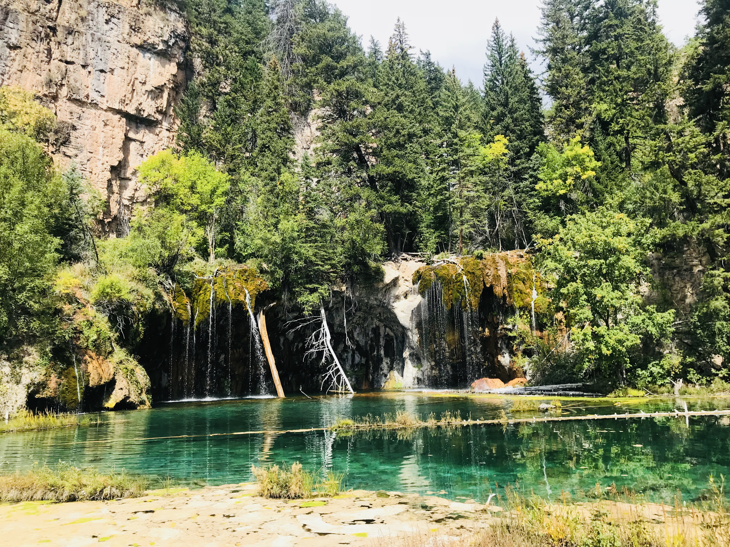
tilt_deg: +10.0
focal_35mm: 28
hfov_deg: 63.4
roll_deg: +2.2
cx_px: 365
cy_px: 274
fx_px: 590
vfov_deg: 49.7
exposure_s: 1/1259
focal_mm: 3.99
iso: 20
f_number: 1.8
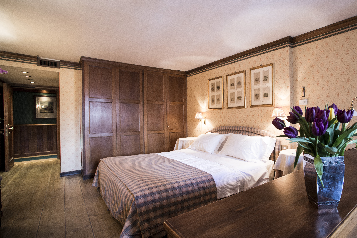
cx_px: 241
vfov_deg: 64.6
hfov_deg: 83.6
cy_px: 118
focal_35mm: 19
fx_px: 188
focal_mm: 14
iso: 800
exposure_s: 1/8
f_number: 7.1
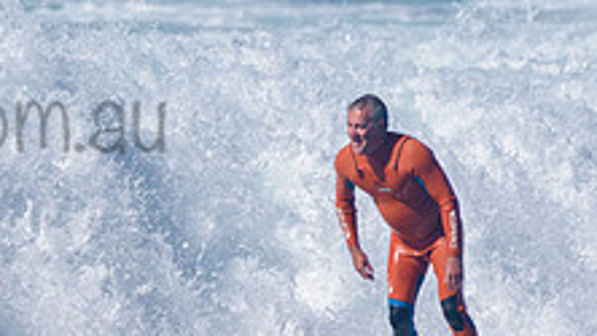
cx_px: -145
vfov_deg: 0.7
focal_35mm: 1732
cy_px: 214
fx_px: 27424
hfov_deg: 1.2
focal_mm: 500
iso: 125
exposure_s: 1/2000
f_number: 5.6
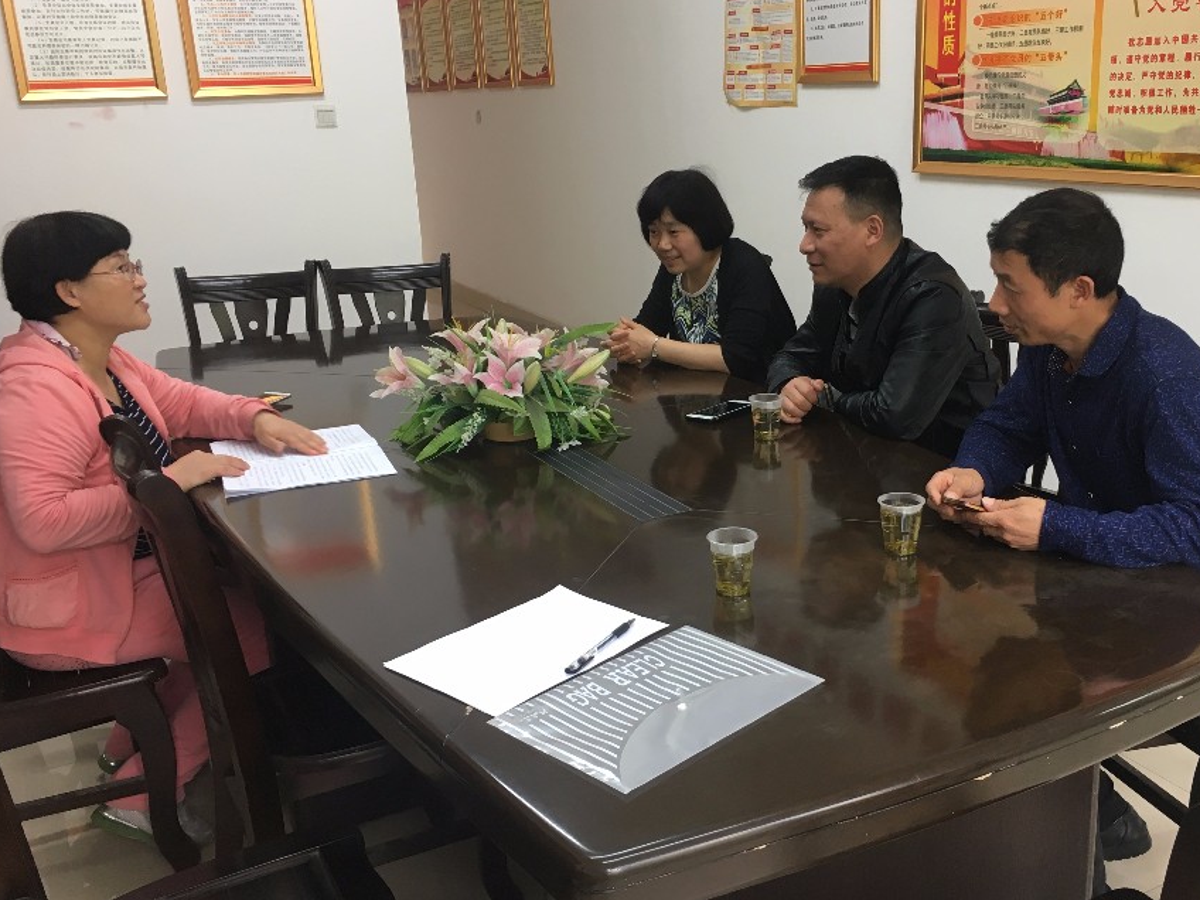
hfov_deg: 52.3
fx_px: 1213
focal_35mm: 35
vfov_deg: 40.7
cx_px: 717
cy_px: 470
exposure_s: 1/33
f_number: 2.2
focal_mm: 4.15
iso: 80
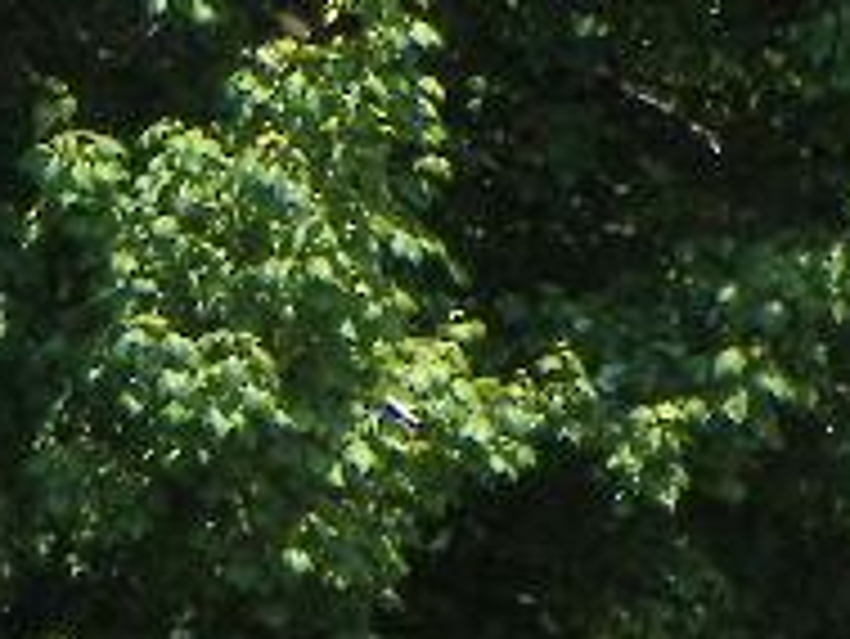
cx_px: -675
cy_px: 1152
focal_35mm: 419
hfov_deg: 4.7
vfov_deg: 3.5
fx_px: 10295
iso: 64
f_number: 4
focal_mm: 11
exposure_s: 1/400
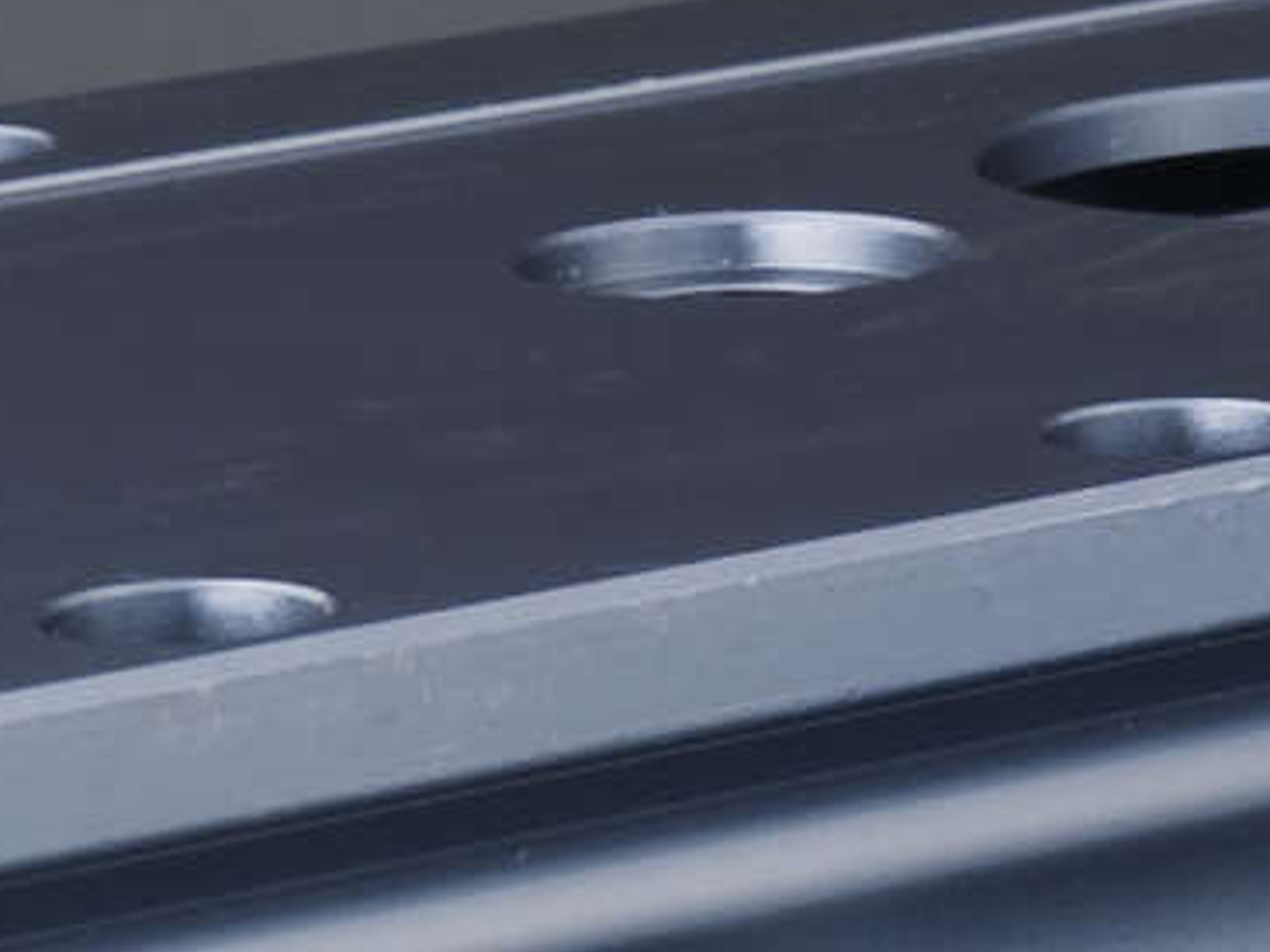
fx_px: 11993
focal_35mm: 327
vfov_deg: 4.5
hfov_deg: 6.1
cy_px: 1861
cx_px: 1111
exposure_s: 8
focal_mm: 52
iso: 200
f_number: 18
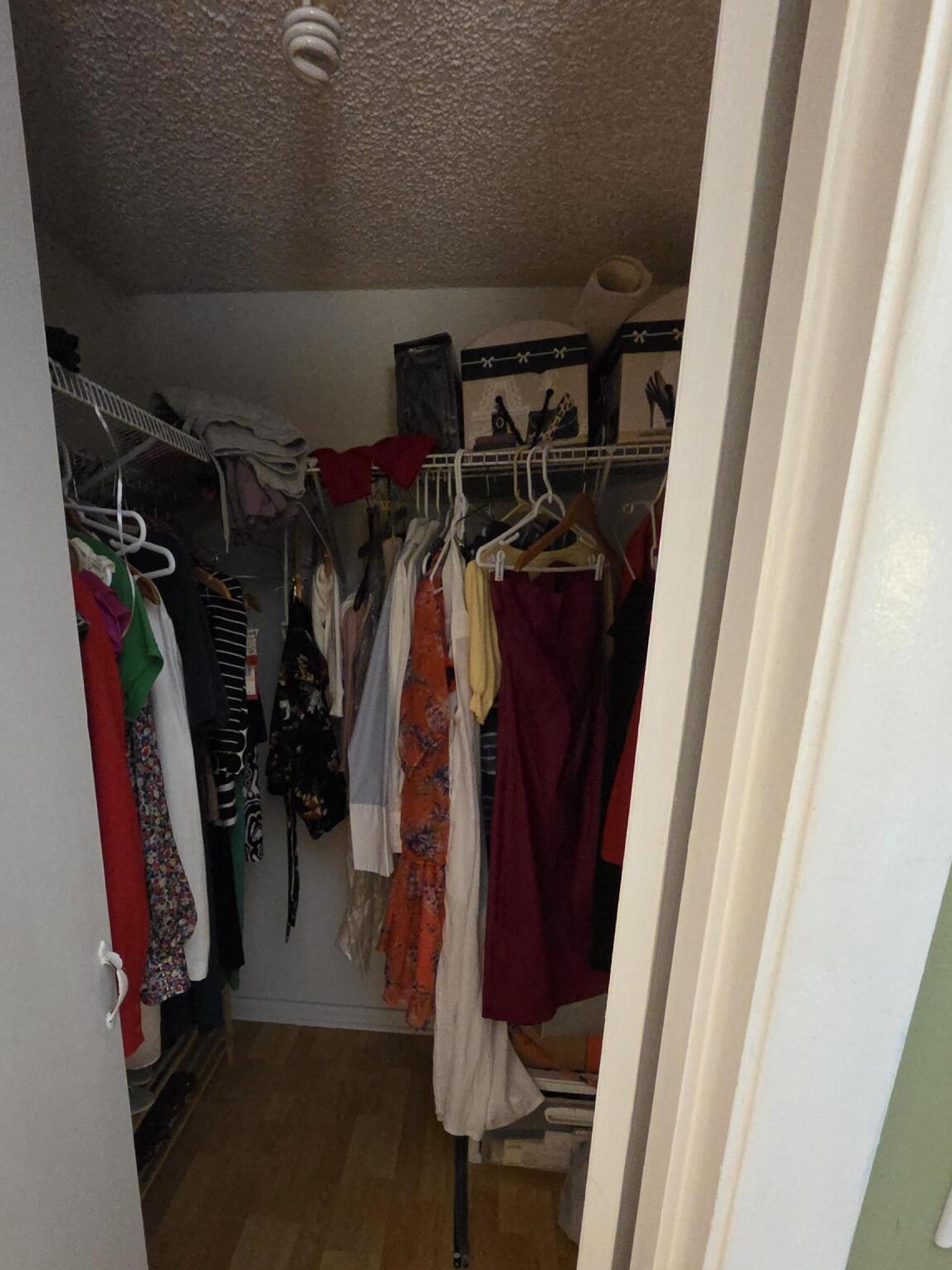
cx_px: 409
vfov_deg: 89.0
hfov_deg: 74.3
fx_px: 623
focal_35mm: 17
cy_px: 804
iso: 1600
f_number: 2.2
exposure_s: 1/24
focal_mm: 2.2
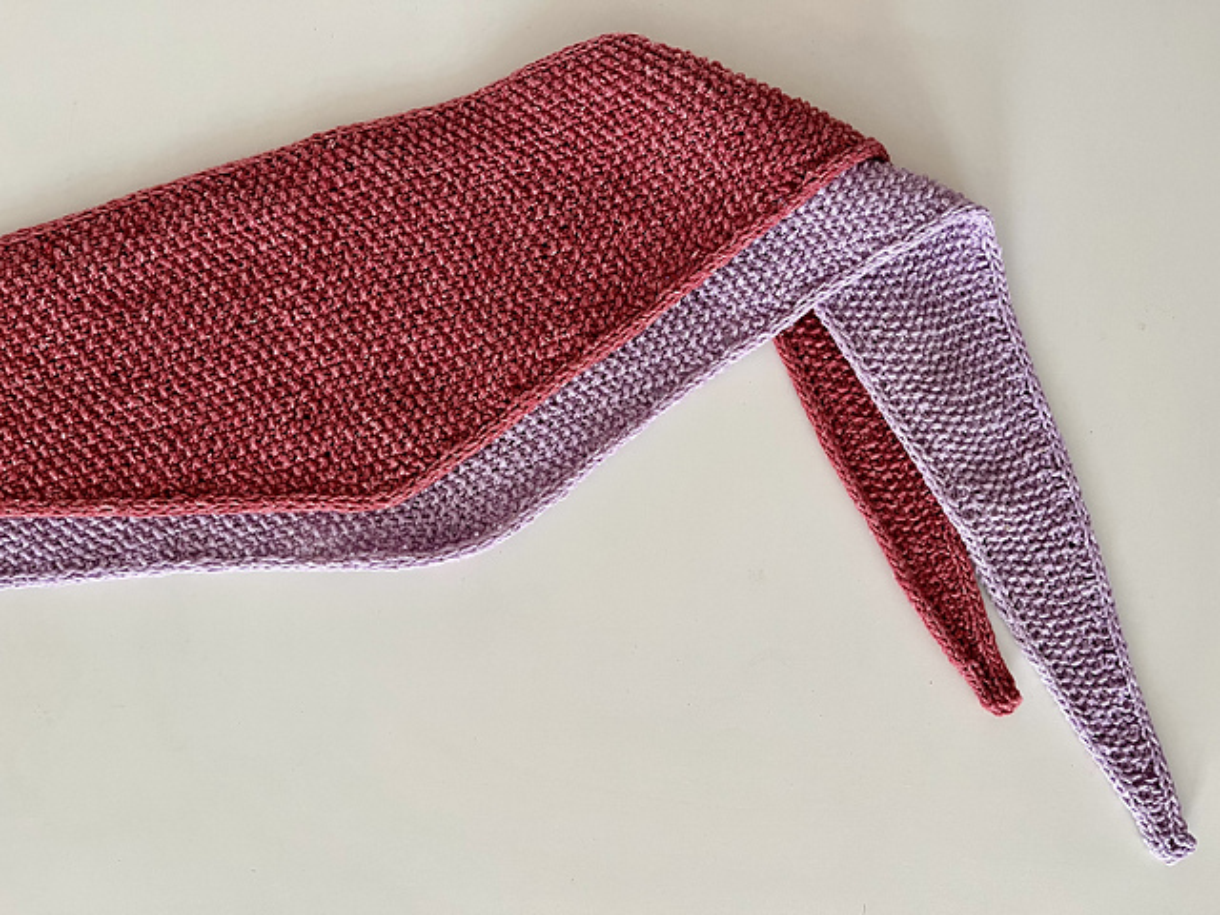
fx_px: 916
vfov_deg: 53.1
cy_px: 458
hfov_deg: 67.3
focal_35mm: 26
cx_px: 610
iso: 125
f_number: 1.6
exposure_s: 1/76
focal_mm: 5.1
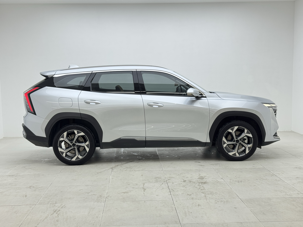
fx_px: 420
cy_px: 114
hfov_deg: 39.7
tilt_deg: -5.6
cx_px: 152
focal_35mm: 48
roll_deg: +1.4
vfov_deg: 30.3
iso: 64
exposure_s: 1/329
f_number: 1.78
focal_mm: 6.76
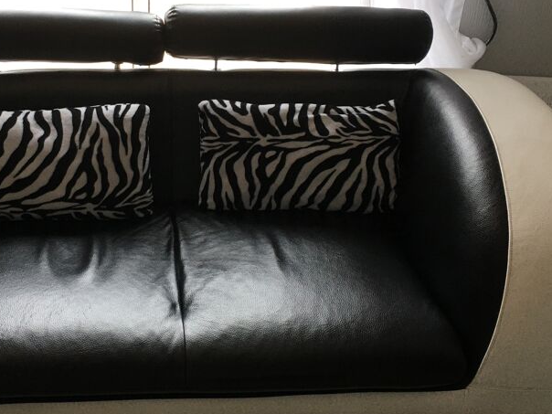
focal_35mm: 48
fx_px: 765
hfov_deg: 39.2
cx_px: 180
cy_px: 178
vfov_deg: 30.2
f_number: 2.2
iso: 50
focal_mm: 4.15
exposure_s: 1/33
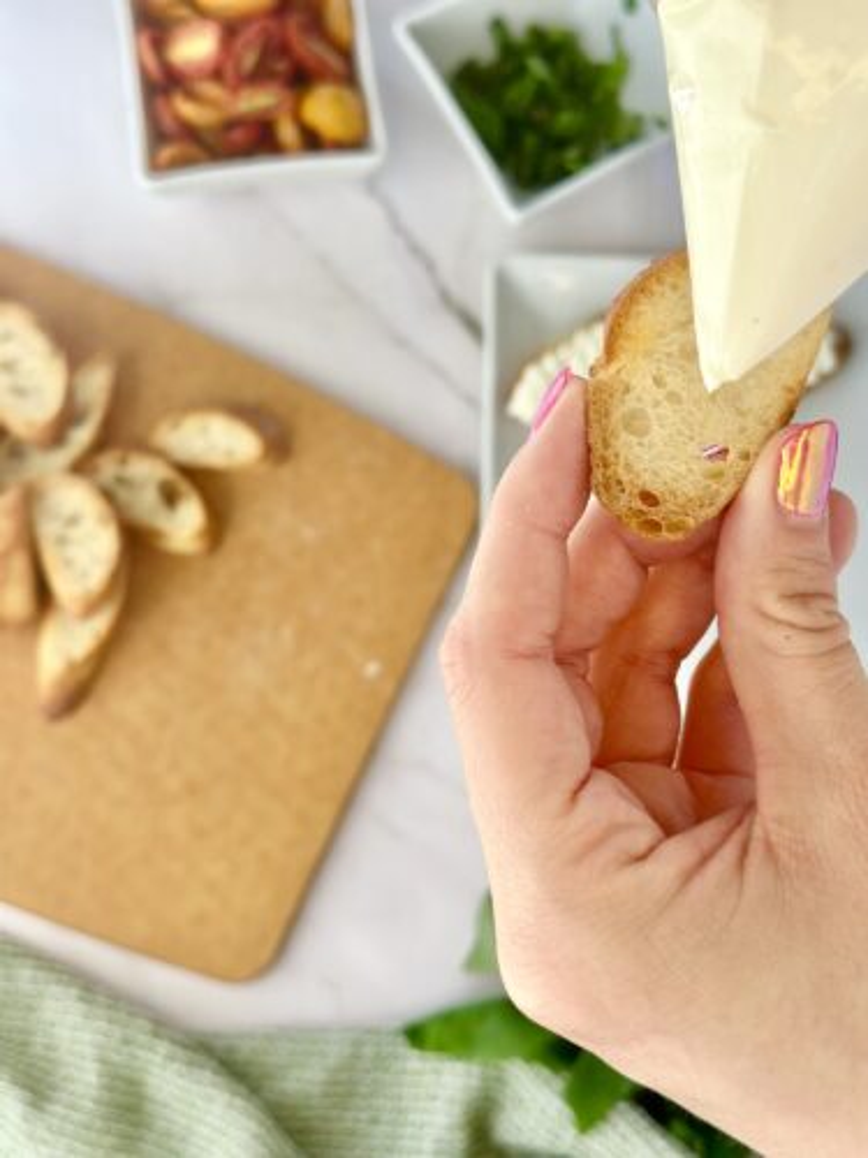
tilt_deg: -76.4
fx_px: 1605
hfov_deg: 30.3
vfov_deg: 39.7
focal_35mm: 48
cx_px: 434
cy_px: 579
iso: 80
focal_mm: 6.86
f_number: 1.78
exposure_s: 1/627
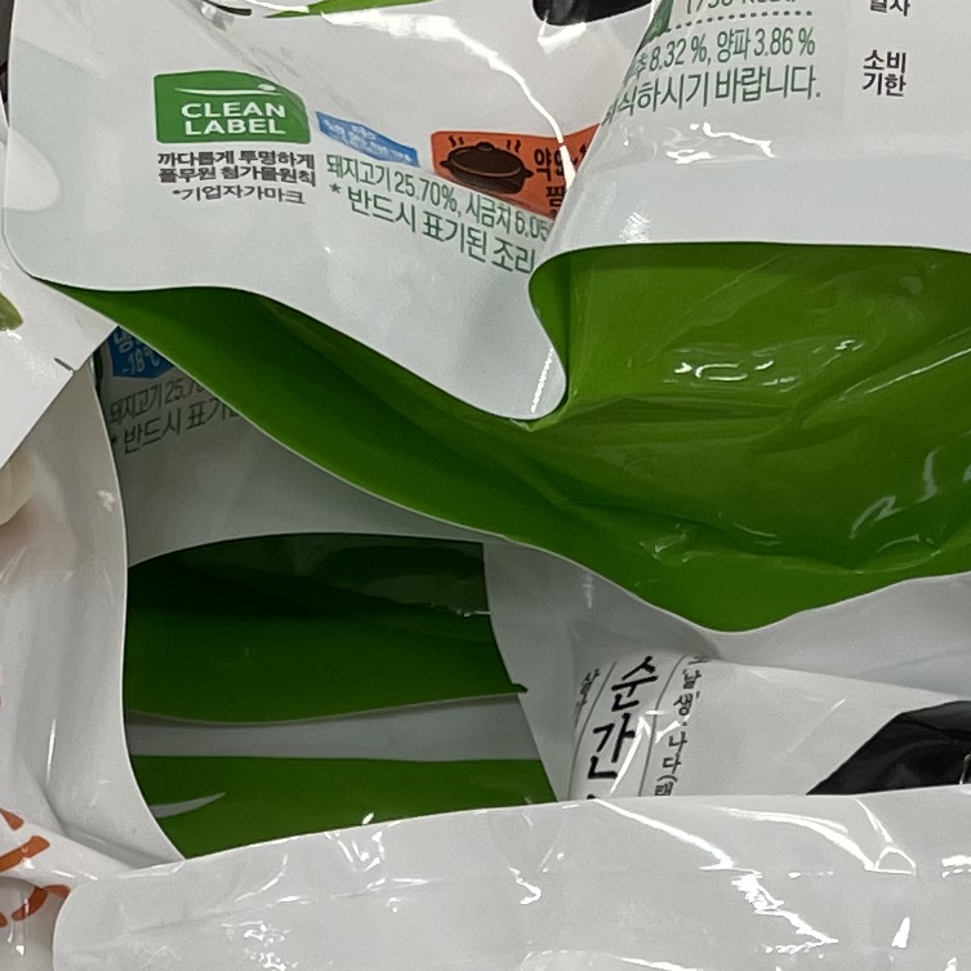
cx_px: 549
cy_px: 1595
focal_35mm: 123
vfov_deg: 13.1
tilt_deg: -68.5
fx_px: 3903
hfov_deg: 14.2
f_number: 1.6
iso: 32
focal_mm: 4.2
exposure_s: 1/143
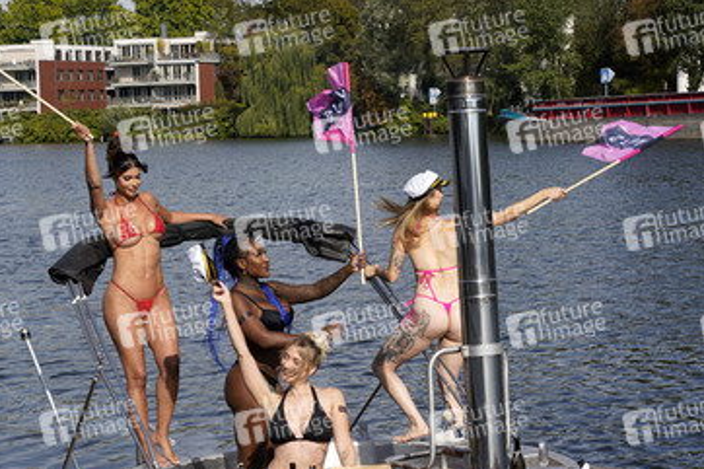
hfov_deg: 21.2
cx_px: 310
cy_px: 276
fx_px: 1876
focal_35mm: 96
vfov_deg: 14.2
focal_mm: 77
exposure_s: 1/400
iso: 100
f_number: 8
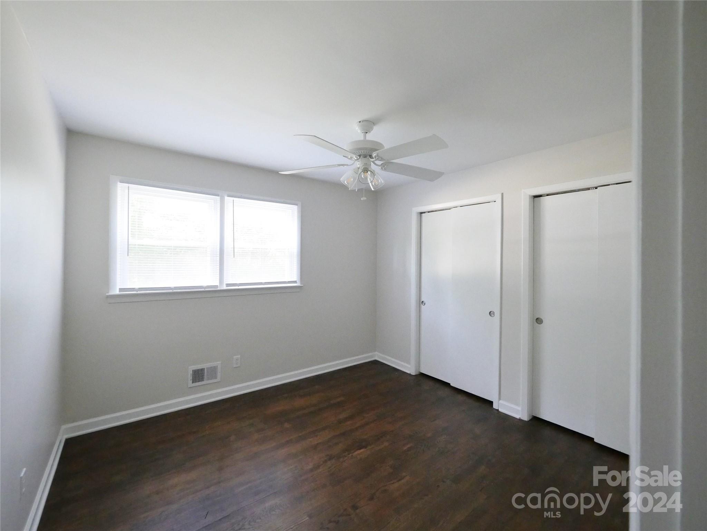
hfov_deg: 102.1
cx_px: 354
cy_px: 266
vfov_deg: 85.7
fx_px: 286
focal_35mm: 14
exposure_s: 1/125
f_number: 3.2
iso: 3200
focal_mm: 7
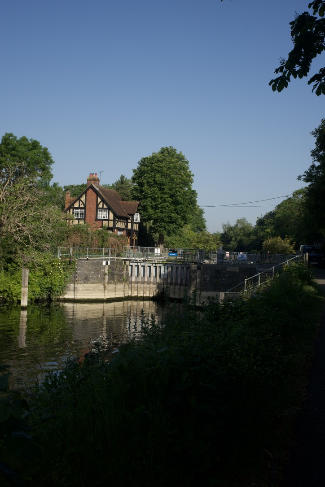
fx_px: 677
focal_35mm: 50
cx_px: 162
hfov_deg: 27.0
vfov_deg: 39.6
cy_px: 244
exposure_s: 1/1000
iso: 250
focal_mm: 33
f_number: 6.3
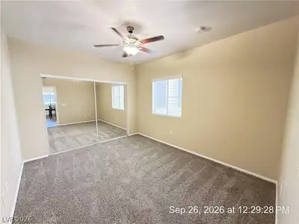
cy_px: 112
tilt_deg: -8.0
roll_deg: -0.5
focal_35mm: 14
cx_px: 150
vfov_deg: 85.7
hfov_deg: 102.1
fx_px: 121
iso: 1000
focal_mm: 2.22
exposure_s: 1/60
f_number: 2.2
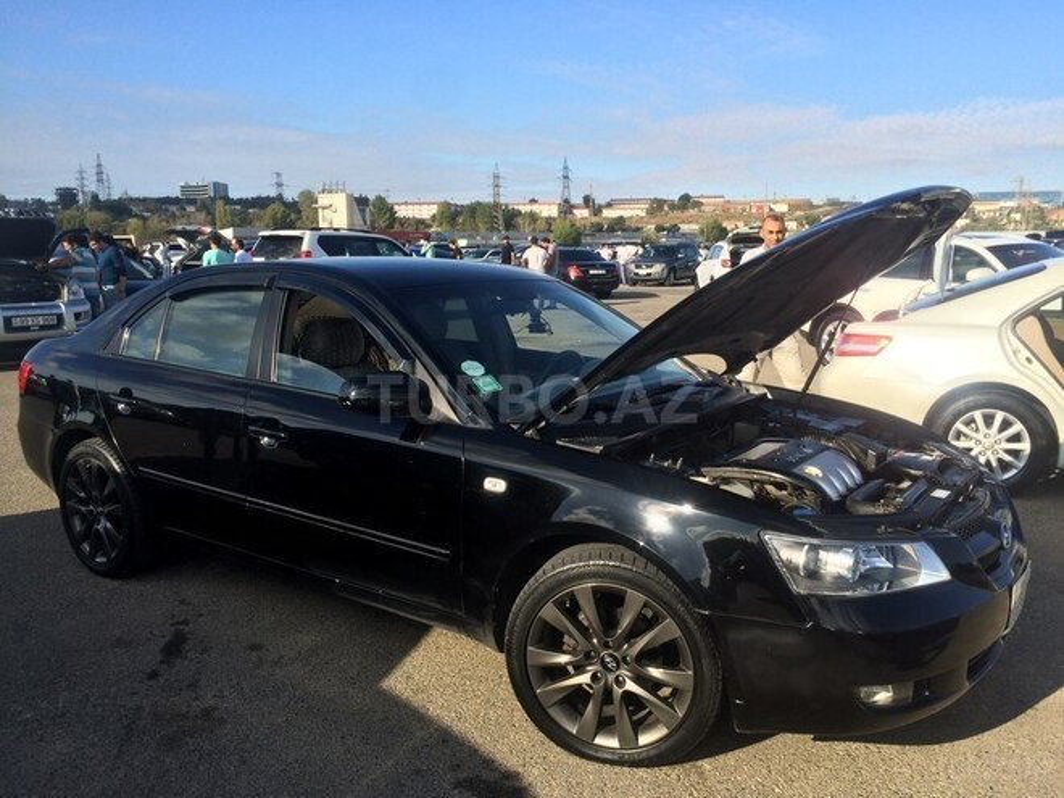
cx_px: 532
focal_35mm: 29
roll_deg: -0.4
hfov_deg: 61.7
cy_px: 399
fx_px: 891
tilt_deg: -10.2
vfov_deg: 48.2
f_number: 2.2
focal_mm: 4.15
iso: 32
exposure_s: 1/1786
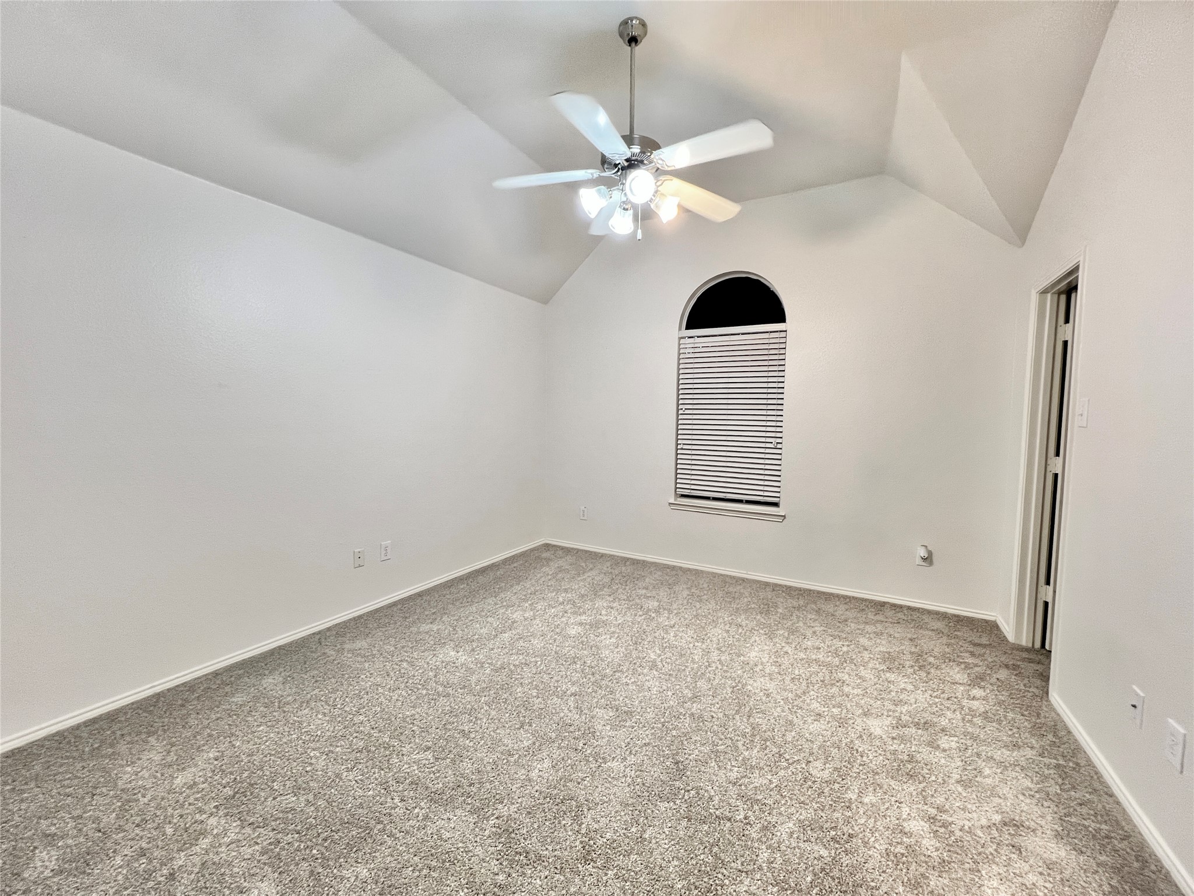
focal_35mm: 13
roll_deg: -0.3
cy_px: 448
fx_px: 448
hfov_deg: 106.2
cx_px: 597
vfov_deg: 89.9
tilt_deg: -3.3
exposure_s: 1/60
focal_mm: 1.57
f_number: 1.8
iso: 125
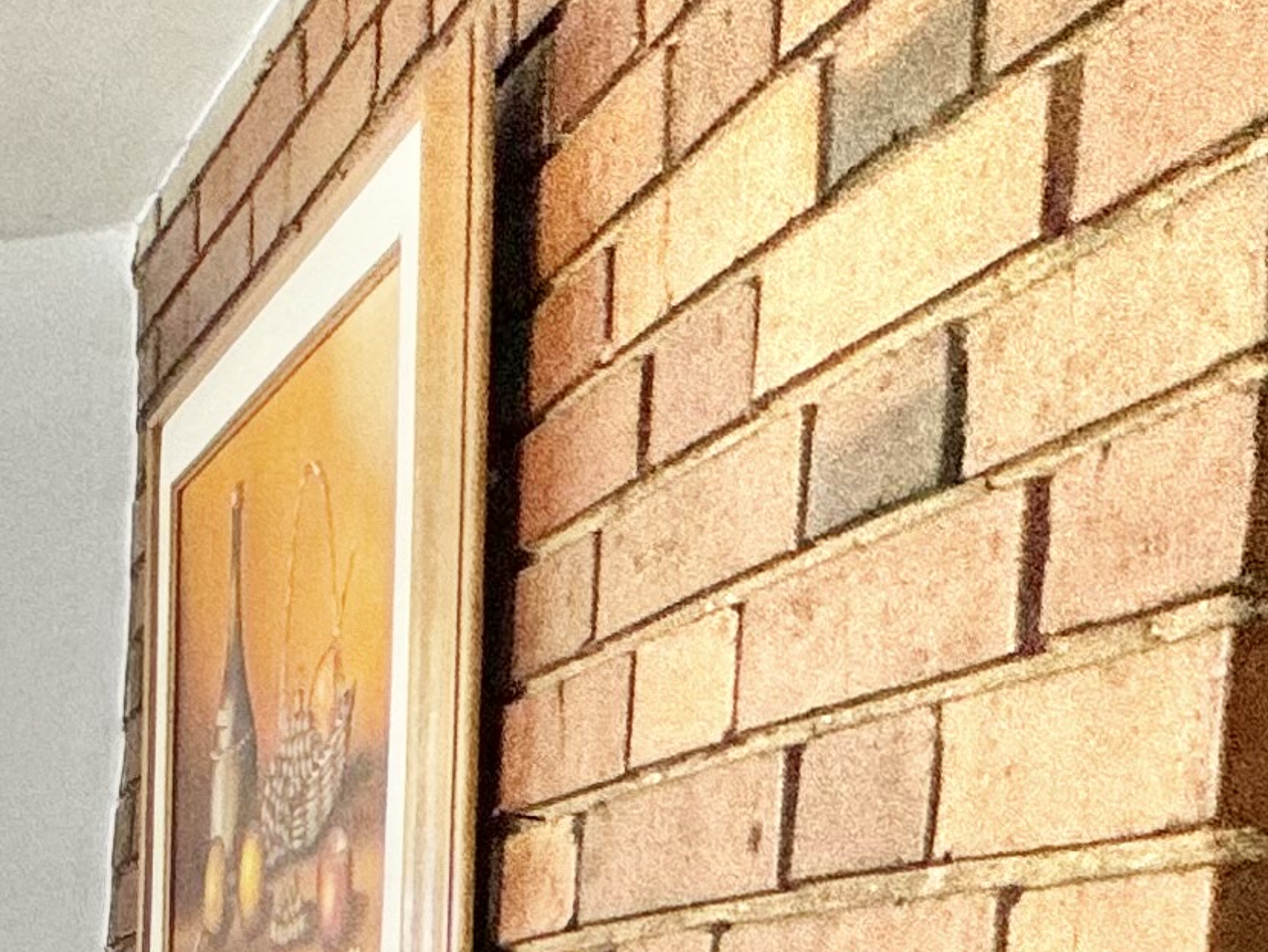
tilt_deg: -2.8
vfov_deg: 19.9
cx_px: -1467
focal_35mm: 68
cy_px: 1230
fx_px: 2492
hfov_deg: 17.2
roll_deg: +0.1
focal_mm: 2.22
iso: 100
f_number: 2.2
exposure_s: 1/99
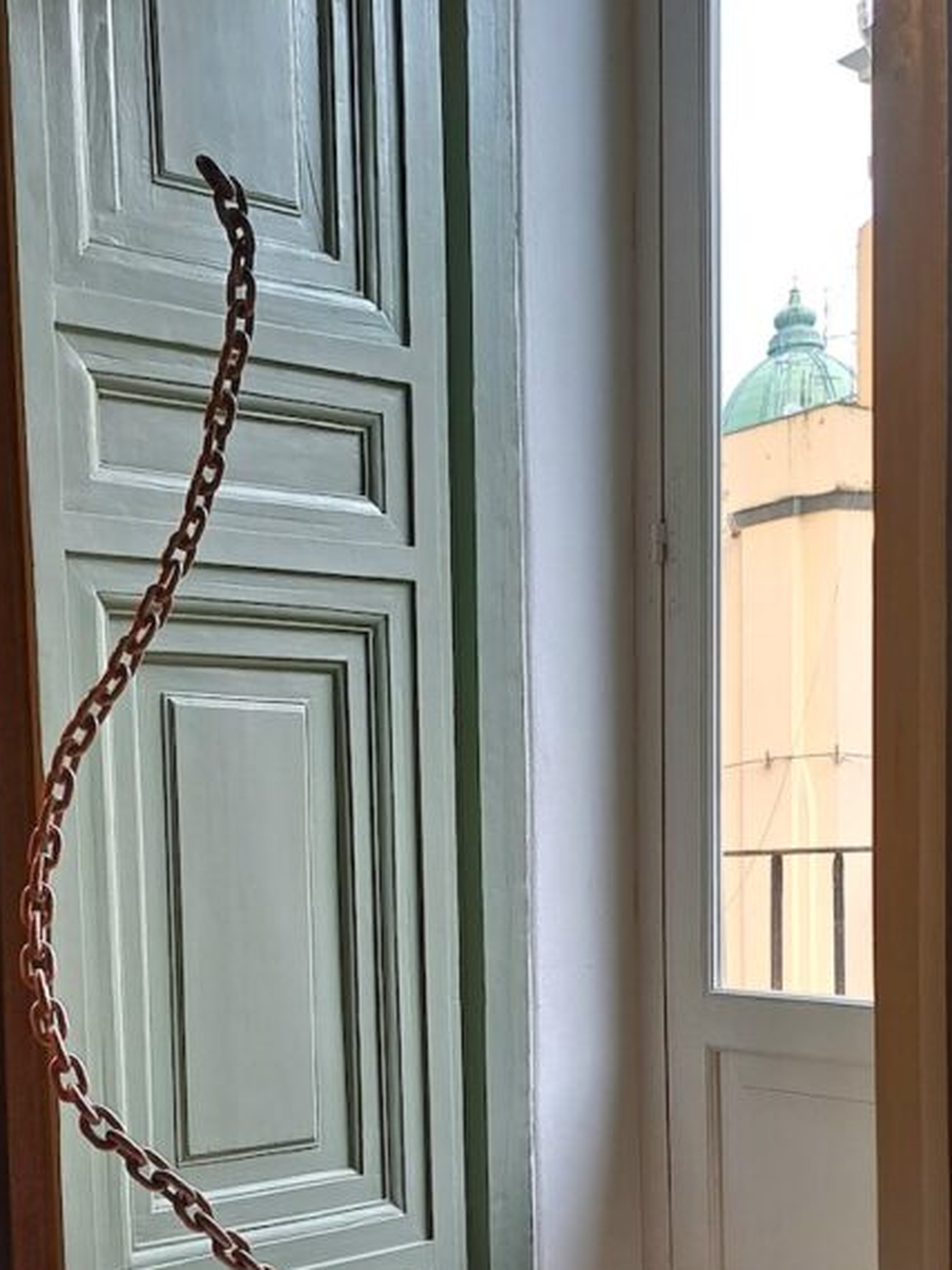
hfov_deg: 31.8
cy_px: 942
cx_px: 292
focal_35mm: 45
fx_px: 1649
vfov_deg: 40.9
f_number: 1.8
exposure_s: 1/50
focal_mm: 4.65
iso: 50
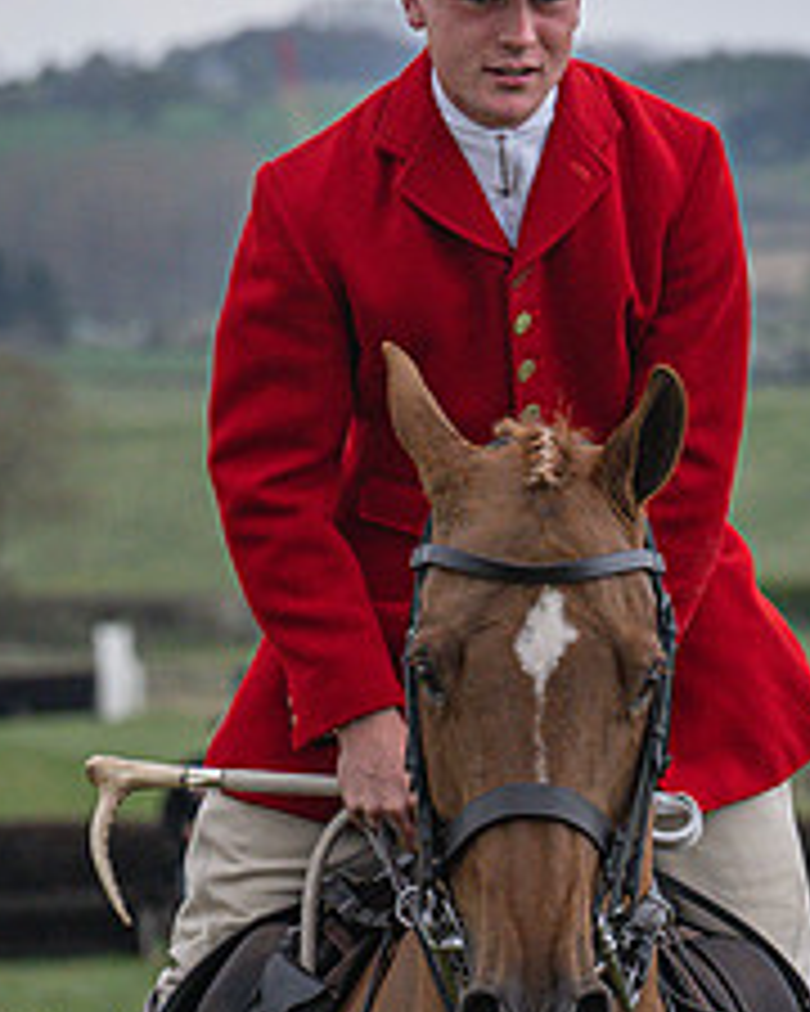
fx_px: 13365
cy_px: 1024
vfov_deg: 4.3
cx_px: 487
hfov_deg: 3.5
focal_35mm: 446
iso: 800
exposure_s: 1/2500
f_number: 4.5
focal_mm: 115
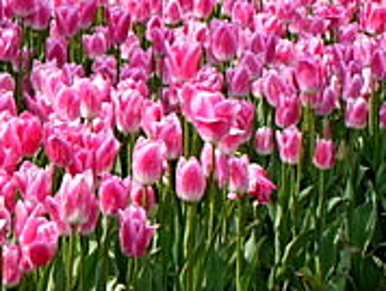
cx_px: -596
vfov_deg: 7.2
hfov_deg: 8.6
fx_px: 2311
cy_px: -17
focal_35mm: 207
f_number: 6.3
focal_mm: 18
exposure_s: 1/160
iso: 100
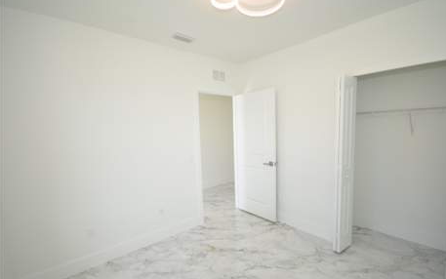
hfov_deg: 97.8
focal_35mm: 16
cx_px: 231
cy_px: 146
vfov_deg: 71.3
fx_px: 195
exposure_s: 1/80
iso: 200
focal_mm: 10
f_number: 4.5
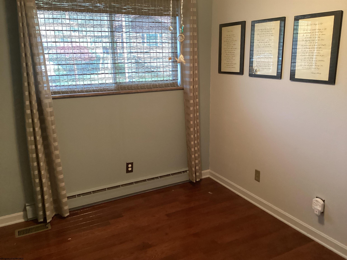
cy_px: 130
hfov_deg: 58.4
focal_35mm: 31
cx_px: 174
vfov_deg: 45.4
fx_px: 311
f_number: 2.4
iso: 320
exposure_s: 1/40
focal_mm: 3.3
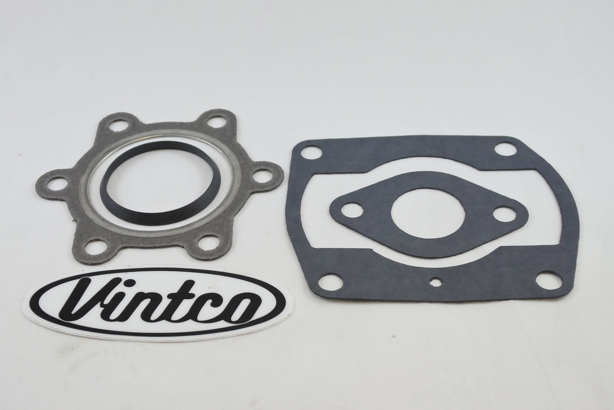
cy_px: 205
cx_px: 307
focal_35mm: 42
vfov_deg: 31.9
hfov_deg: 46.4
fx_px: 716
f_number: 4.2
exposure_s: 1/160
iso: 400
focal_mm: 15.7
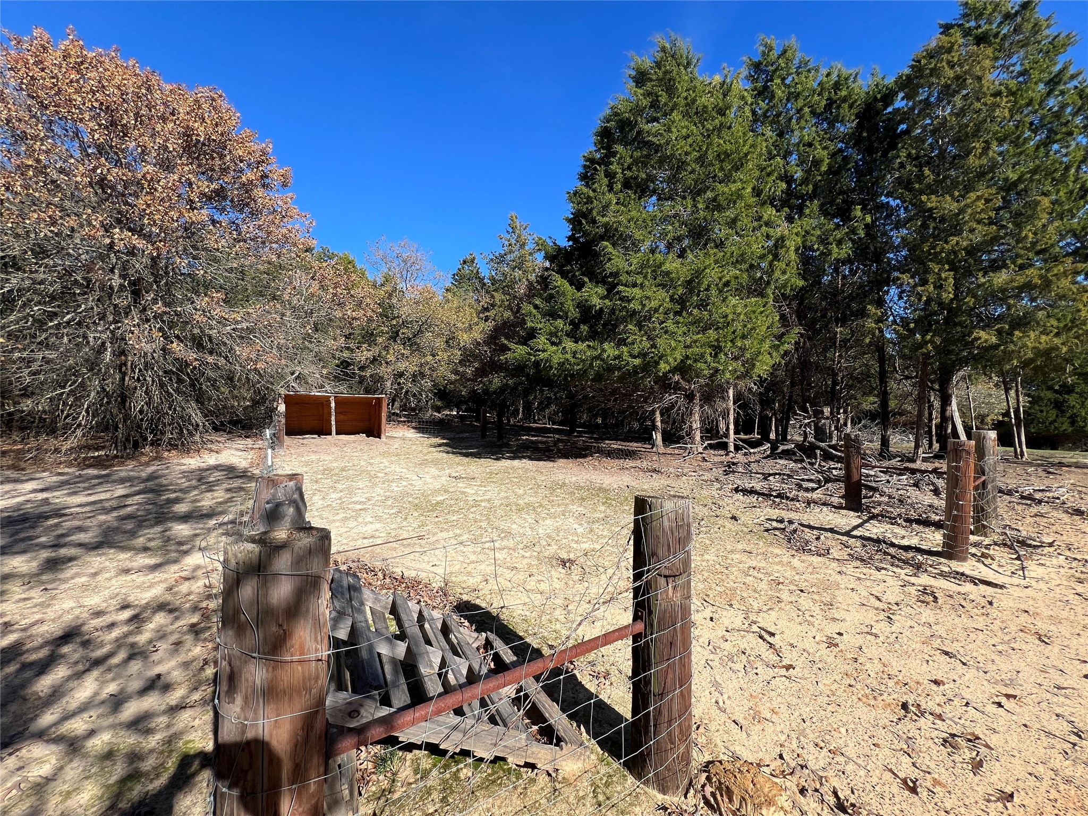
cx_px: 544
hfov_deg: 106.2
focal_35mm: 13
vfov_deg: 89.9
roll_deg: -0.9
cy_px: 408
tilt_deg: -0.2
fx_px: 409
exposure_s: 1/1233
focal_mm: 1.57
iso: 32
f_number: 1.8
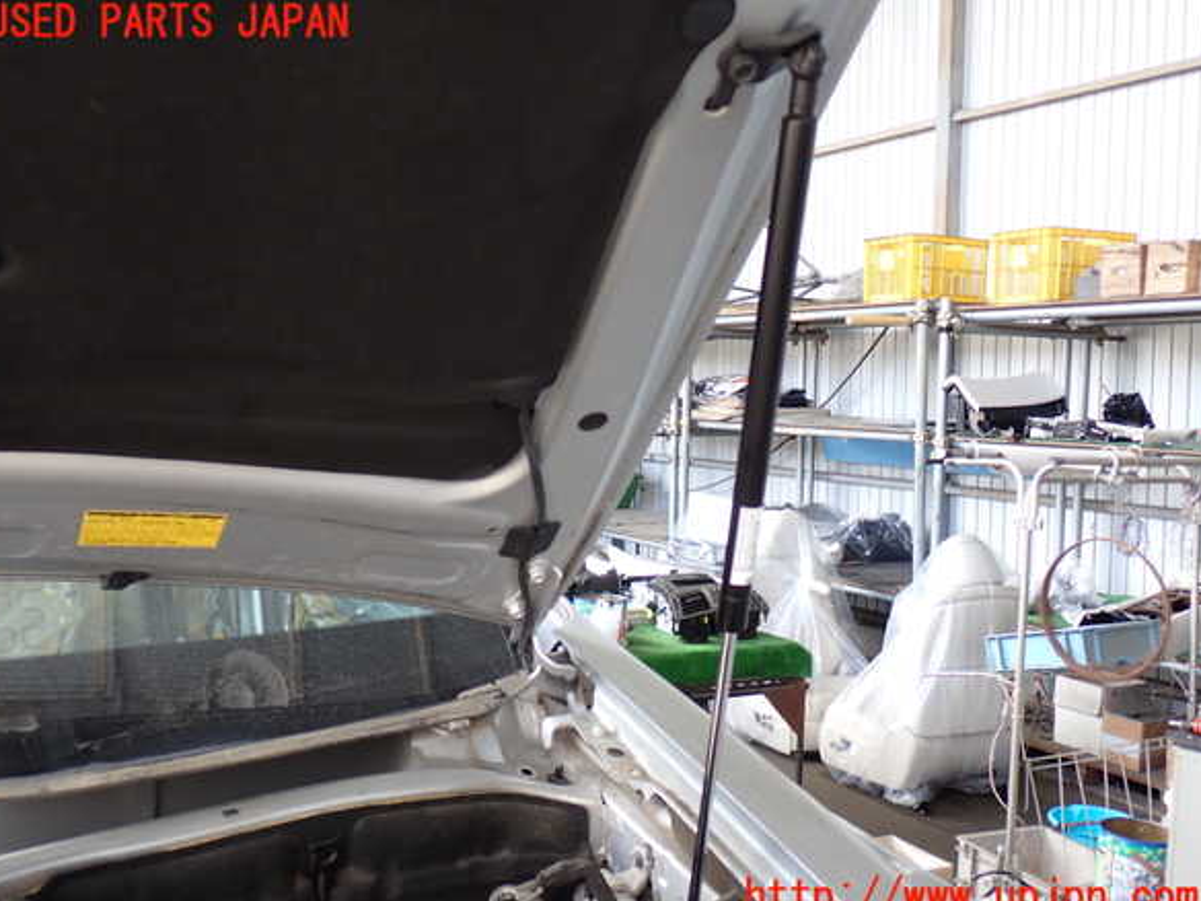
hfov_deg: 50.1
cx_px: 592
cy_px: 461
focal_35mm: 37
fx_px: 1284
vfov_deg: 38.7
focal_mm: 6.37
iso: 100
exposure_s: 1/80
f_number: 2.5
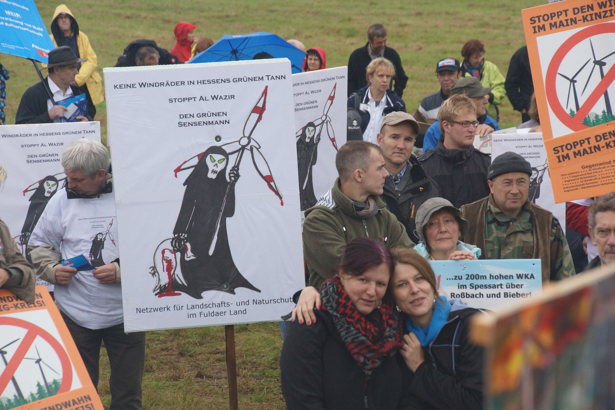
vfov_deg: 8.3
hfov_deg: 12.5
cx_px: 308
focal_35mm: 165
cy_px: 205
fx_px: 2819
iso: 800
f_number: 8
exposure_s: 1/750
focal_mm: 110
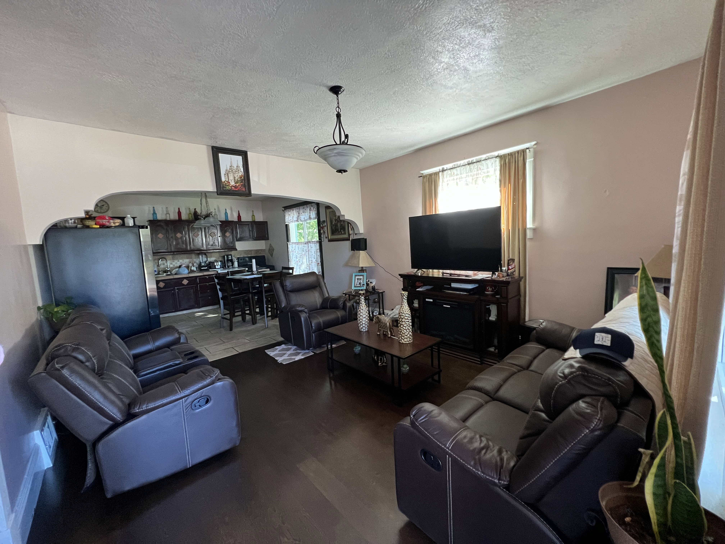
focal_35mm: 13
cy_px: 272
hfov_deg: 106.2
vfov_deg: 89.9
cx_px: 362
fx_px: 272
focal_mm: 1.57
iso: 320
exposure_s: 1/60
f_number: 1.8
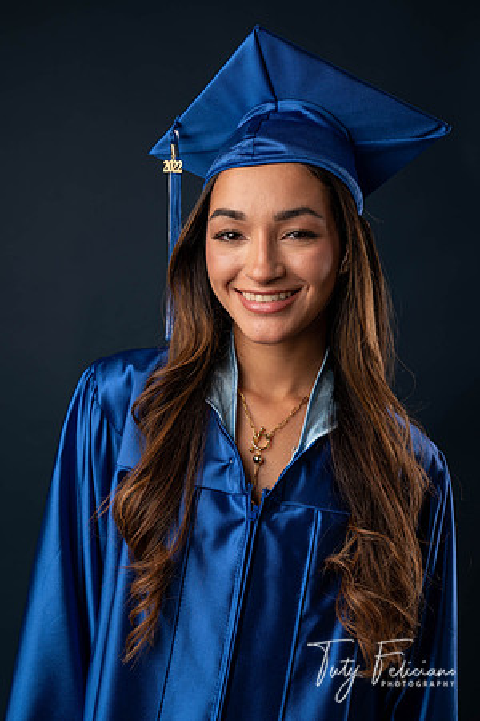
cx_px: 240
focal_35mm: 58
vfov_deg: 34.5
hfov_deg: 23.4
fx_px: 1160
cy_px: 360
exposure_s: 1/100
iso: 200
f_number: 5.6
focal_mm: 58
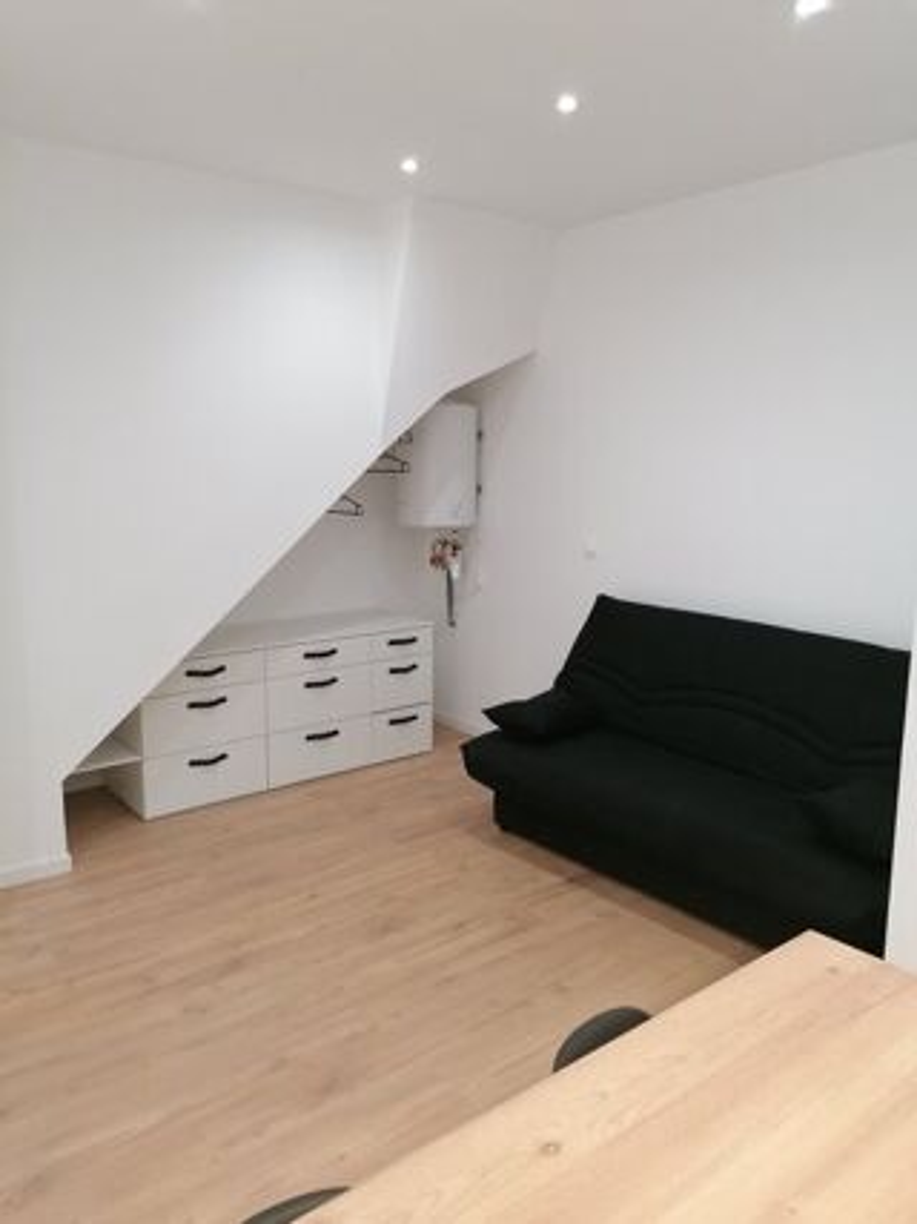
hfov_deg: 51.3
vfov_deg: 65.3
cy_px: 612
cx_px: 458
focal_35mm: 27
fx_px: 954
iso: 160
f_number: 1.8
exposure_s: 1/50
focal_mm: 4.75
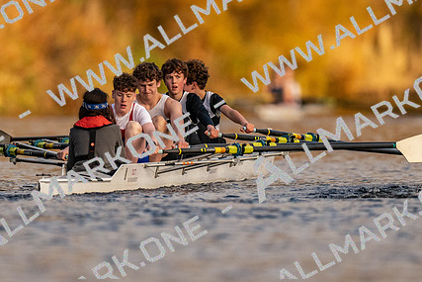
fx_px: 14329
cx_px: 169
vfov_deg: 1.1
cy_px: 109
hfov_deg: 1.7
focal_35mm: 1222
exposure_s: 1/2500
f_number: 4
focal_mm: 600
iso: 2000
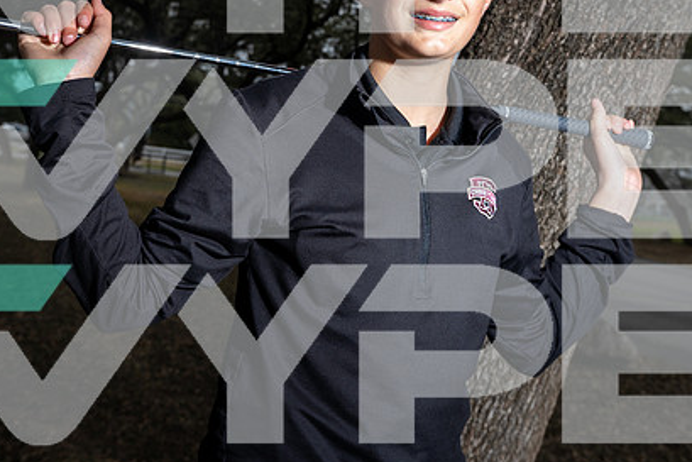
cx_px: 332
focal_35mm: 51
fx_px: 981
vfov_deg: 26.3
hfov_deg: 38.9
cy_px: 150
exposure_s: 1/125
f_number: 6.3
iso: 100
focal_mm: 36
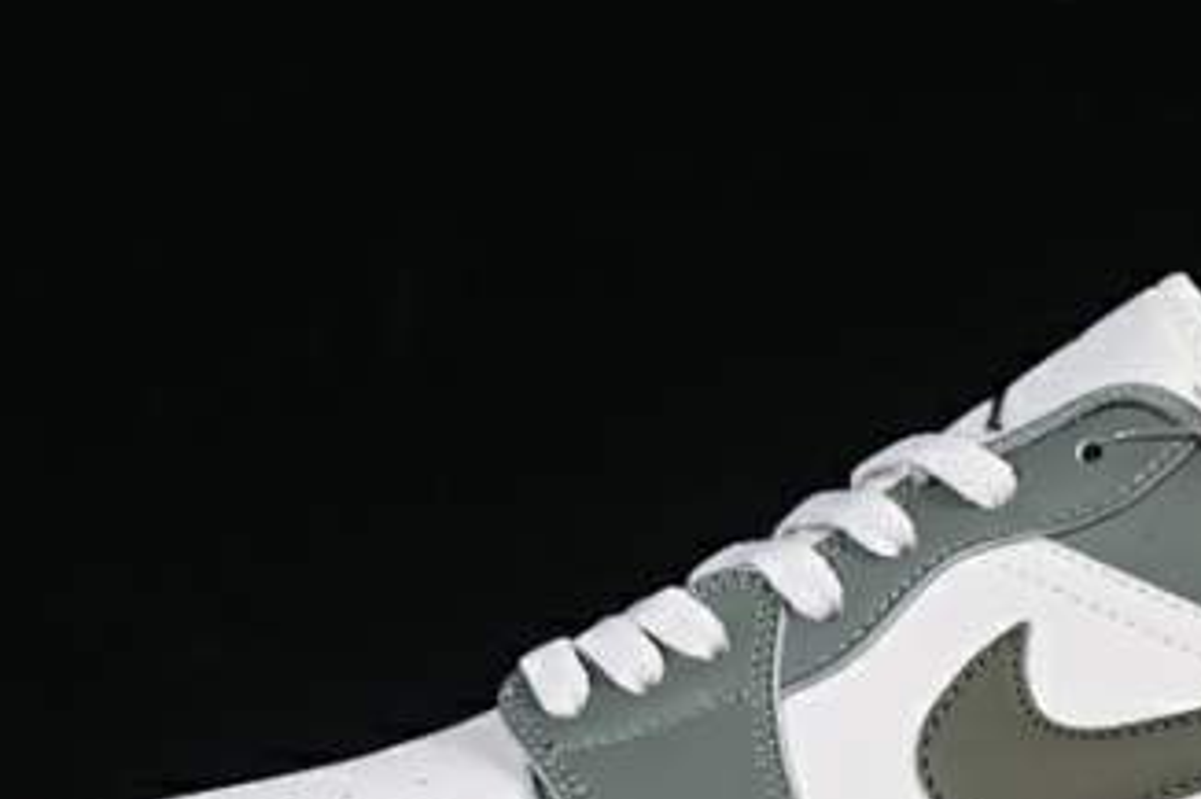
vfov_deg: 8.2
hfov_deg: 12.2
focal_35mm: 168
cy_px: 574
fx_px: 5602
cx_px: 888
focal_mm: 50
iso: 160
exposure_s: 1/80
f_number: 8
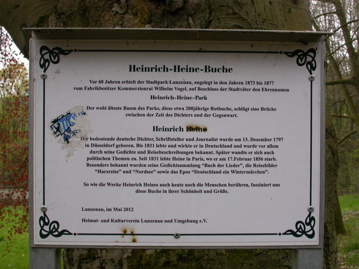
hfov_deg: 39.7
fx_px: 498
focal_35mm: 48
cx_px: 180
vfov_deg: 30.3
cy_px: 134
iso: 100
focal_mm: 10
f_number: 5.1
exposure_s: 1/162
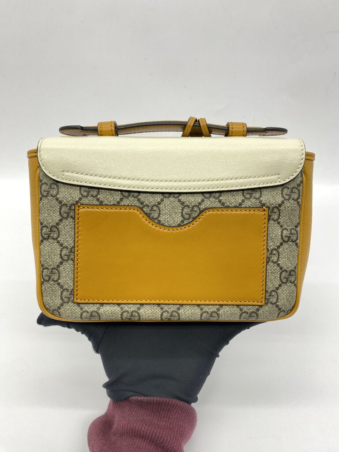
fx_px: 339
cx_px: 170
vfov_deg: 67.3
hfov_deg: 53.1
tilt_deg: -42.0
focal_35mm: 26
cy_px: 226
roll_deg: -1.4
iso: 40
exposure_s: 1/100
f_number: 1.8
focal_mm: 4.25
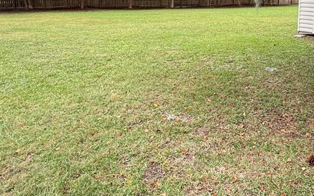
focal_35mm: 34
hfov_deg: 54.9
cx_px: 221
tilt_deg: -7.6
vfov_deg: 35.7
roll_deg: +0.1
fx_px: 291
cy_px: 33
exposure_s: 1/99
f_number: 2.2
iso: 64
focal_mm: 2.22
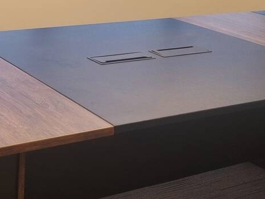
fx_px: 612
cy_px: -40
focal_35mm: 80
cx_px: 60
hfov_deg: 24.1
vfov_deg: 17.6
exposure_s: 1/60
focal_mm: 5.4
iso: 200
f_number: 1.8
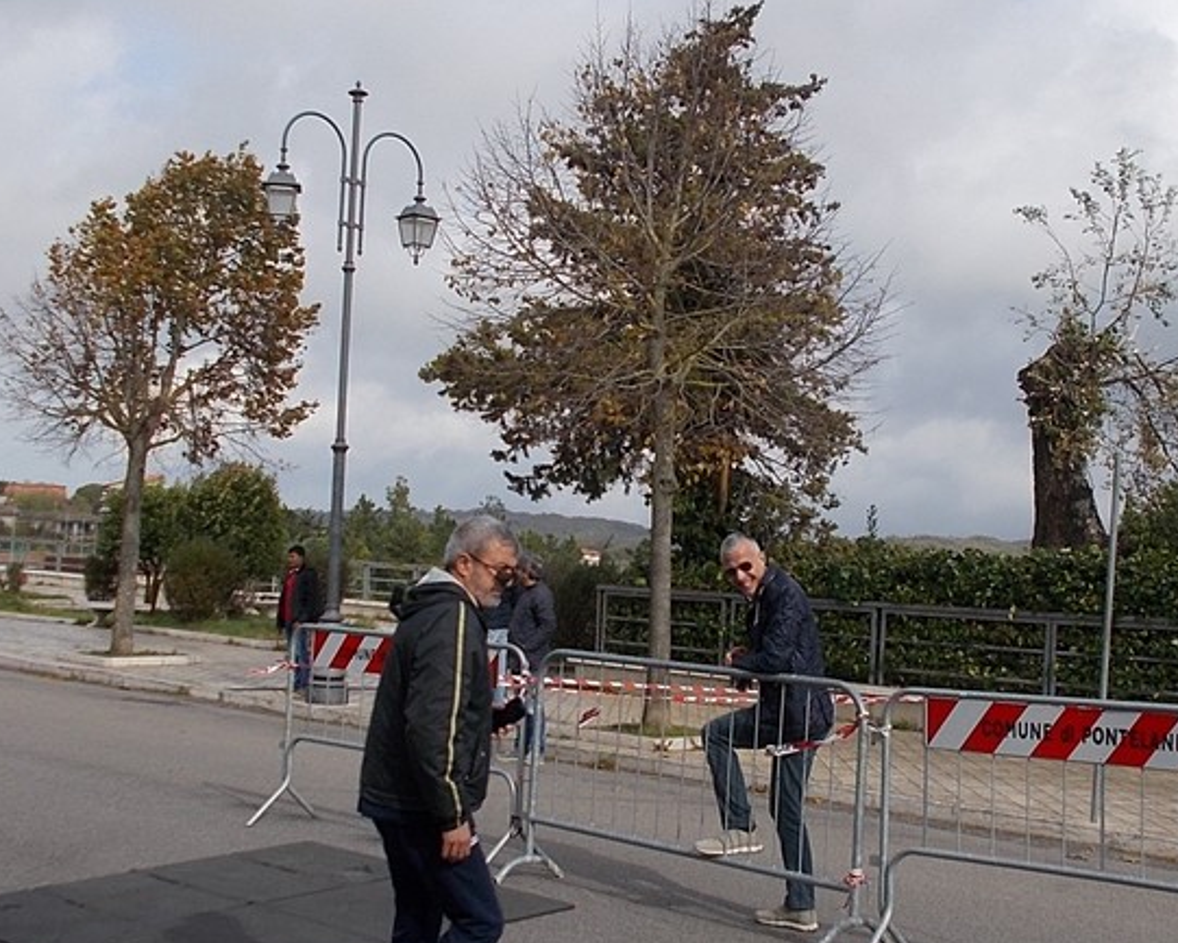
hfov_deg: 38.7
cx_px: 662
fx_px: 1674
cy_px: 446
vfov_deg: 31.5
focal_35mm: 48
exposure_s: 1/200
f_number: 8
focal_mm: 4.6
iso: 80
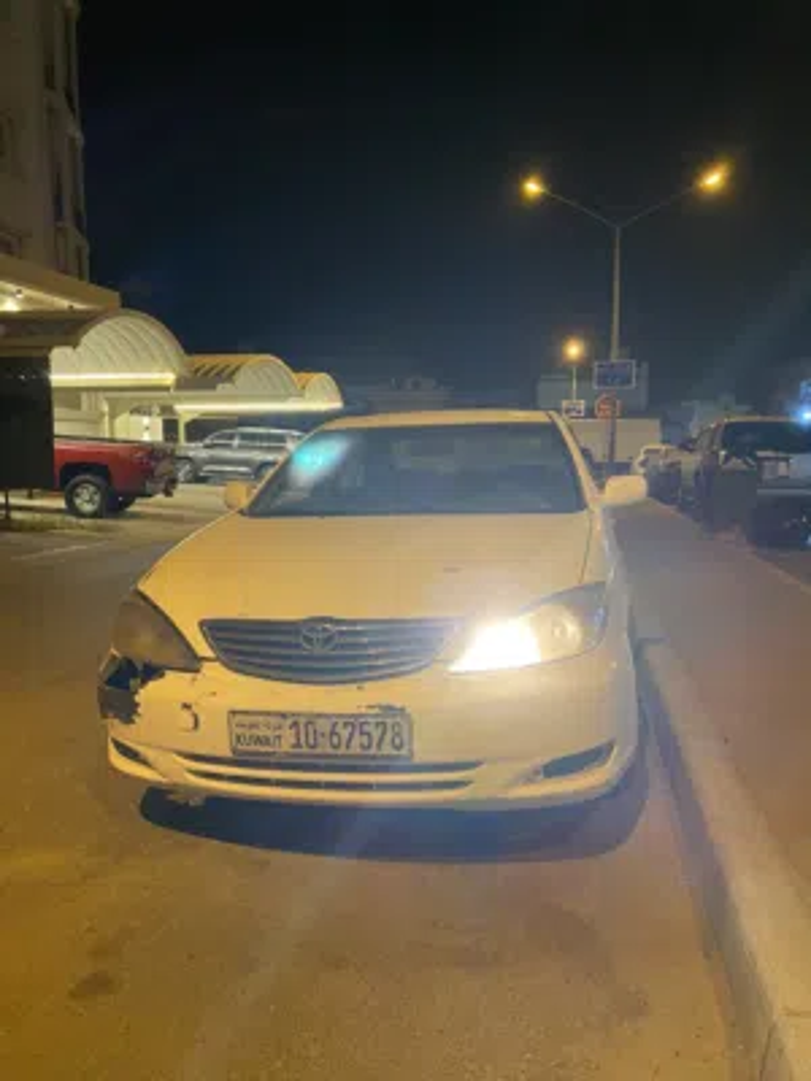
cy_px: 540
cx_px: 406
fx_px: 812
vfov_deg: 67.3
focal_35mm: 26
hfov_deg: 53.1
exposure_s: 1/33
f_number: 1.8
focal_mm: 4.25
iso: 500
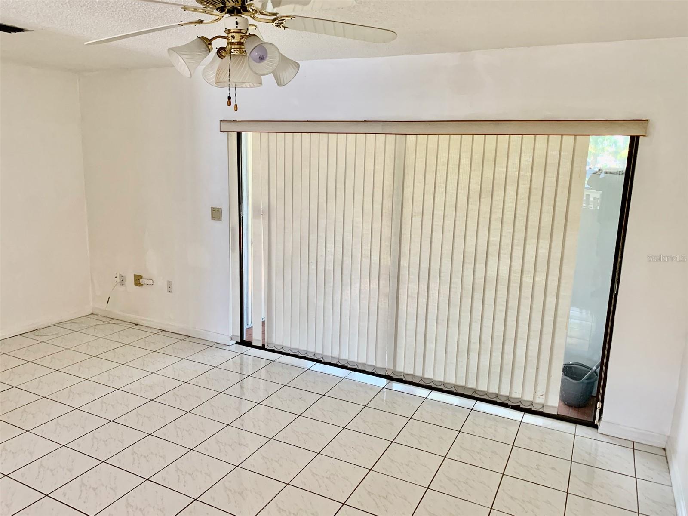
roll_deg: -1.5
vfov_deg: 53.1
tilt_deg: -11.3
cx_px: 344
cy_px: 258
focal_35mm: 26
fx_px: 517
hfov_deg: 67.3
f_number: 1.8
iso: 160
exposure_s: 1/60
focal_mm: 4.25
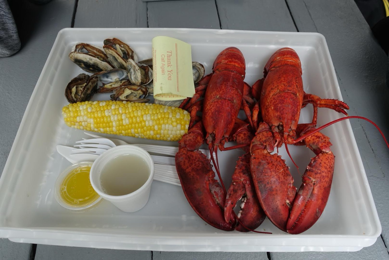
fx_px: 259
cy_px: 130
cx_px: 194
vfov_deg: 53.2
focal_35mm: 24
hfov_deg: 73.7
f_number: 3.5
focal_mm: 8.8
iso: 125
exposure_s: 1/80
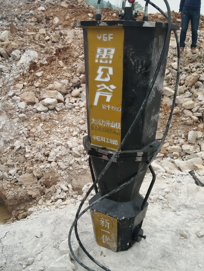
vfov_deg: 59.9
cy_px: 125
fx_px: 236
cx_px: 105
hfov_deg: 46.8
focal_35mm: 30
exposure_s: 1/181
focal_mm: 3.66
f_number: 2.2
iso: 50
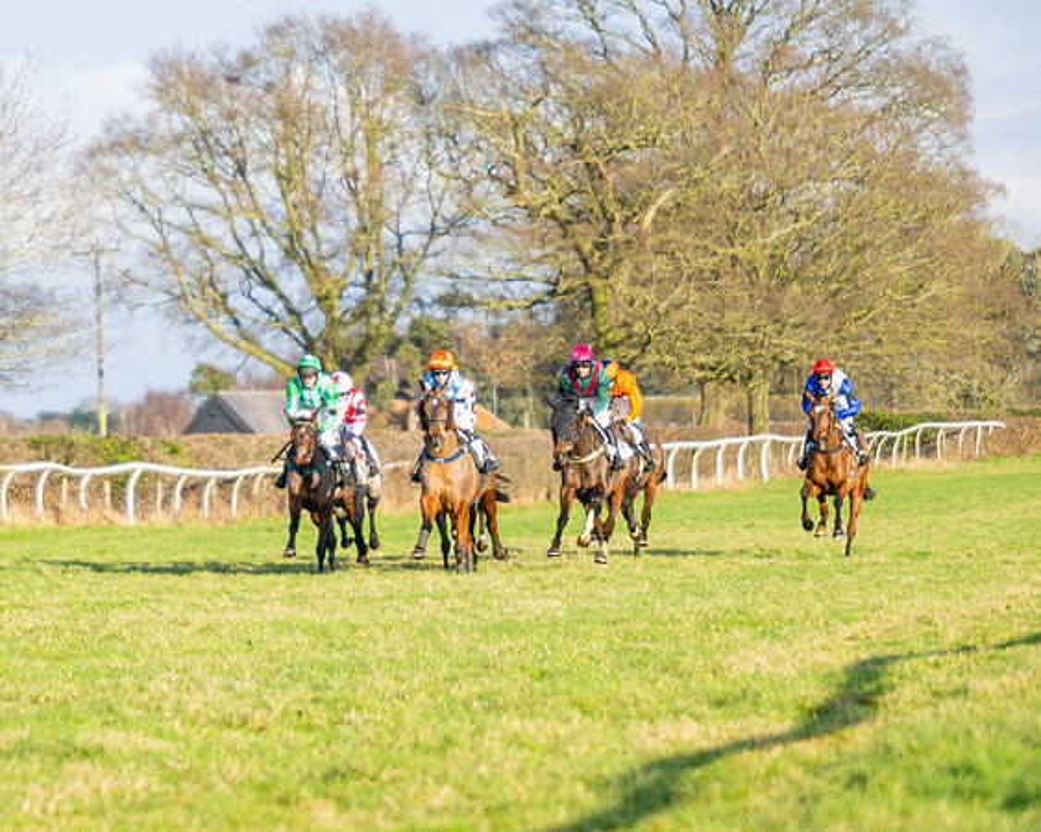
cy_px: 375
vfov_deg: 6.3
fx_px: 7521
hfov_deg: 7.9
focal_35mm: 244
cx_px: 317
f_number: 2.8
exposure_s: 1/2000
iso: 200
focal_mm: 125
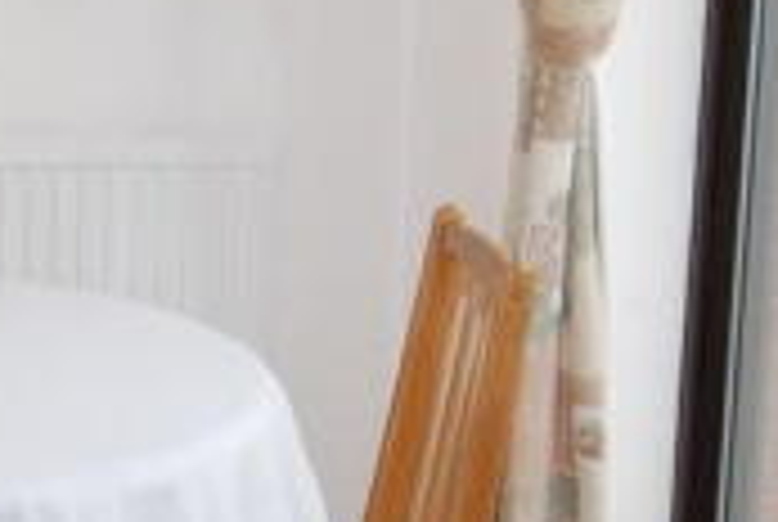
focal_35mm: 113
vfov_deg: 12.1
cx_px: -182
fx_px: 2446
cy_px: 128
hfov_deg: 17.2
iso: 180
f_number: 5.6
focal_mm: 20
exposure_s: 1/125
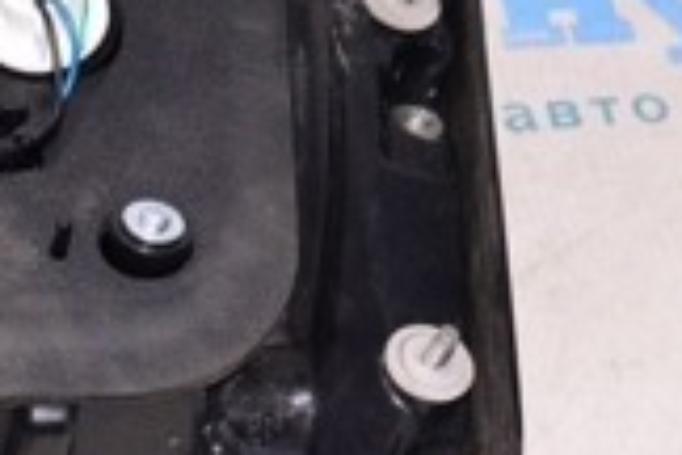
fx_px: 2348
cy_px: 276
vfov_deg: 11.1
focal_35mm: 124
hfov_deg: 16.3
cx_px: 38
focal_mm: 21
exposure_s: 1/200
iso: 1600
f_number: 8
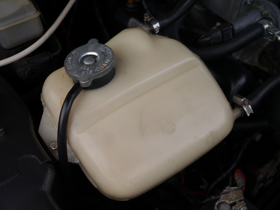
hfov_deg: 36.8
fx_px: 421
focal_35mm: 52
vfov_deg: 28.1
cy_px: 105
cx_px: 140
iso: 160
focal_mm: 26
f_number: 4.7
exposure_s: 1/80
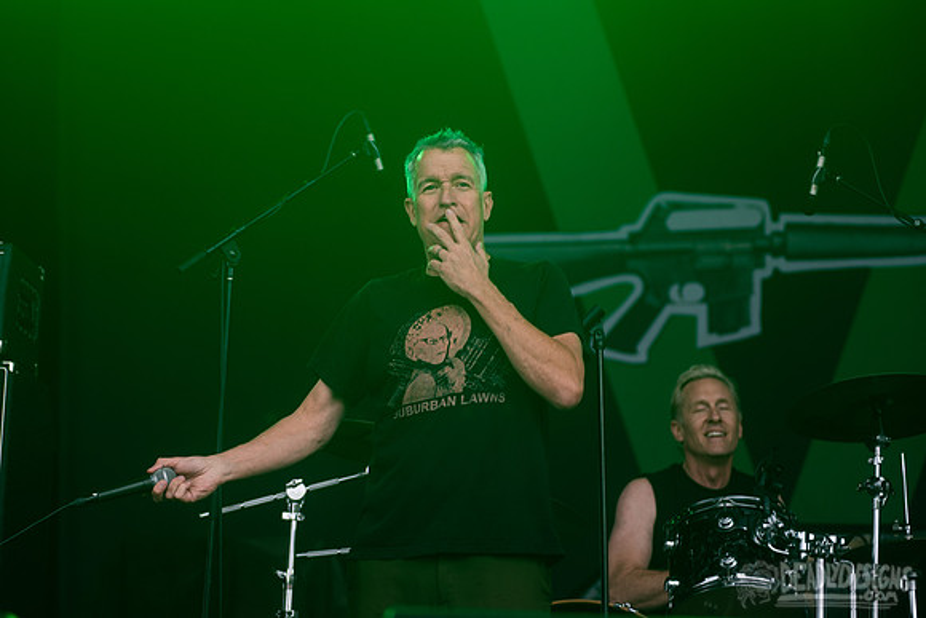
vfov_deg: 11.4
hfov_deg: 17.1
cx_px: 371
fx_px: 3085
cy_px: 248
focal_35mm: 120
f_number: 4
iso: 200
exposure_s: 1/200
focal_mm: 100
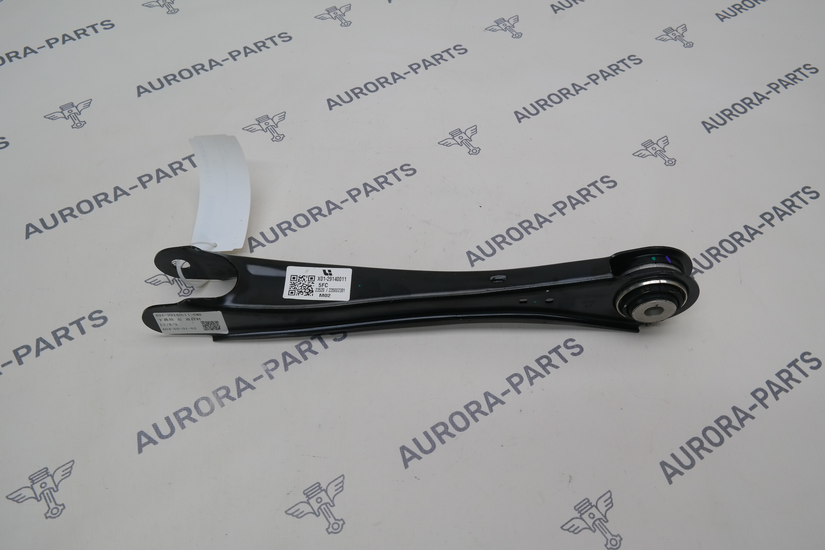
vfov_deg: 43.6
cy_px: 275
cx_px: 412
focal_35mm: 30
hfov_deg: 61.9
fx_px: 687
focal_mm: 20
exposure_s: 1/40
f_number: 7.1
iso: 200
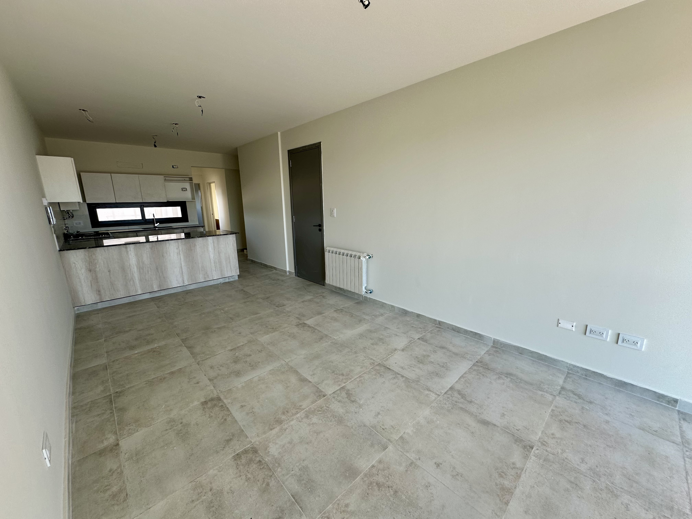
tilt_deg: -11.6
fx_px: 280
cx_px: 346
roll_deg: +0.6
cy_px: 260
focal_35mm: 14
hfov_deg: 102.1
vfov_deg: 85.7
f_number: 2.2
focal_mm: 2.22
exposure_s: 1/99
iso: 64
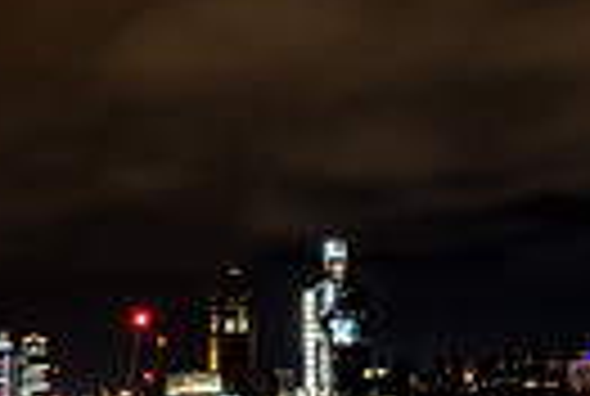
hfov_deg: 23.6
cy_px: 304
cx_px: 81
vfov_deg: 16.3
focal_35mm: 84
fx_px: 1380
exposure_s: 30
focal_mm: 19
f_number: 16
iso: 200
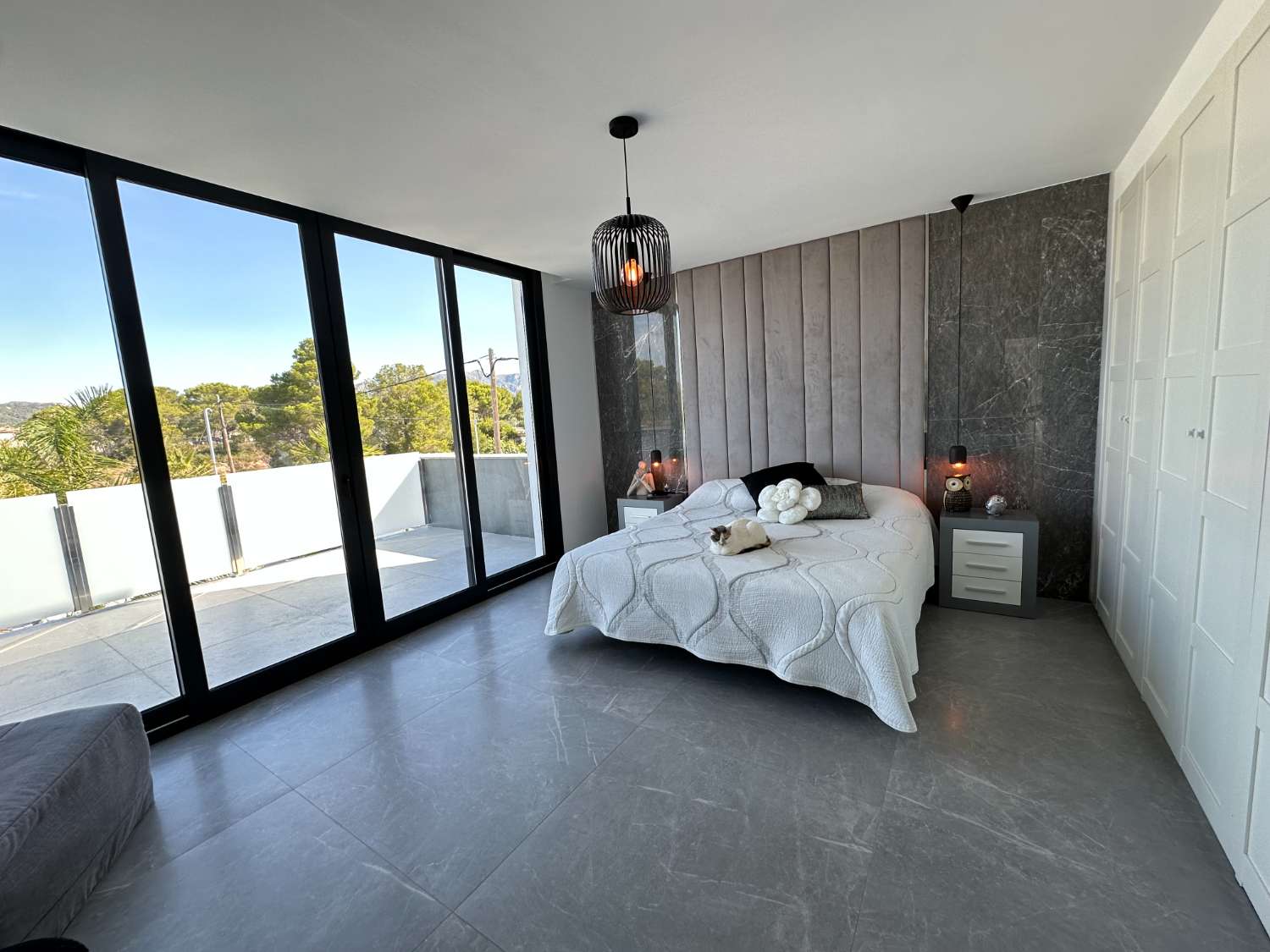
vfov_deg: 85.7
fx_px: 514
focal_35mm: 14
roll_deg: +3.4
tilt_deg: -7.0
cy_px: 476
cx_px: 635
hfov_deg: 102.1
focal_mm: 2.22
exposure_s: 1/104
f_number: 2.2
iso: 40
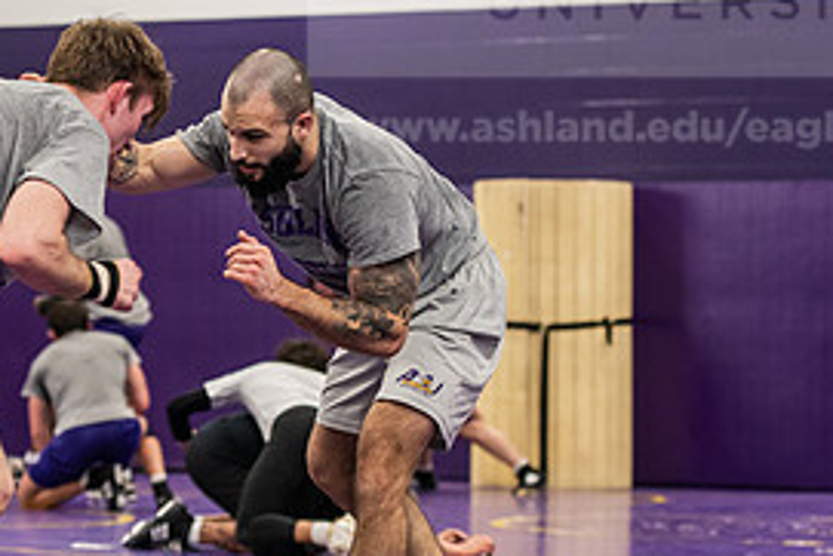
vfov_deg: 8.0
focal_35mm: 171
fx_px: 3959
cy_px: 192
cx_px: 215
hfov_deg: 12.0
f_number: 3.5
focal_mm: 80
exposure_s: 1/200
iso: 1600
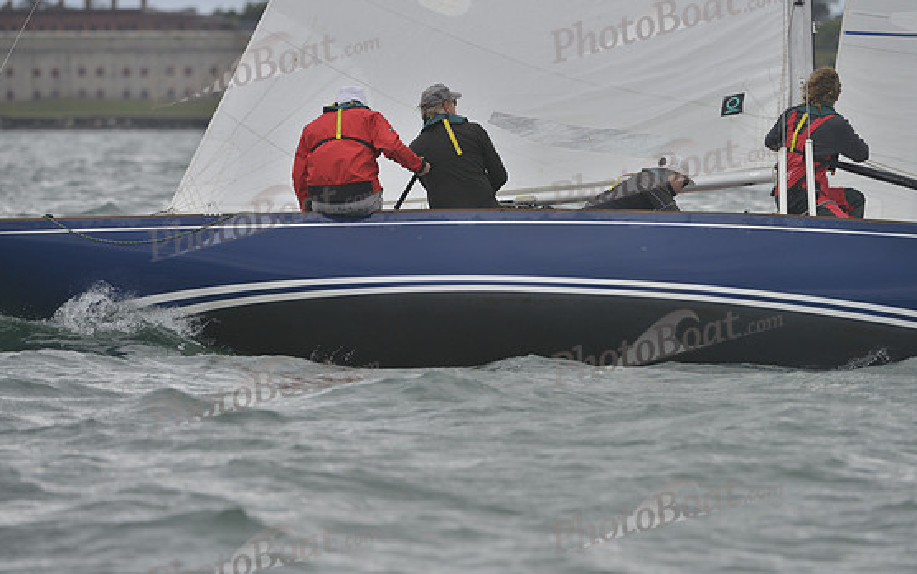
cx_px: 467
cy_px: 281
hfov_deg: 6.6
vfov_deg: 4.1
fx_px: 7975
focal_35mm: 319
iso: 400
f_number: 6.3
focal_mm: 300
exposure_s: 1/1000
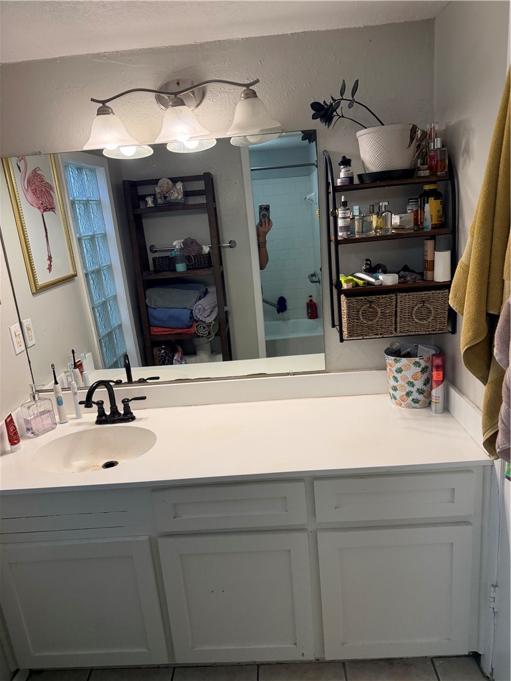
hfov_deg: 56.8
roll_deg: +5.3
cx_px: 256
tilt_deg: -15.5
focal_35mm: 24
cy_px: 340
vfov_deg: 71.6
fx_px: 472
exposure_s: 1/156
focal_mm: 6.76
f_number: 1.78
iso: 200
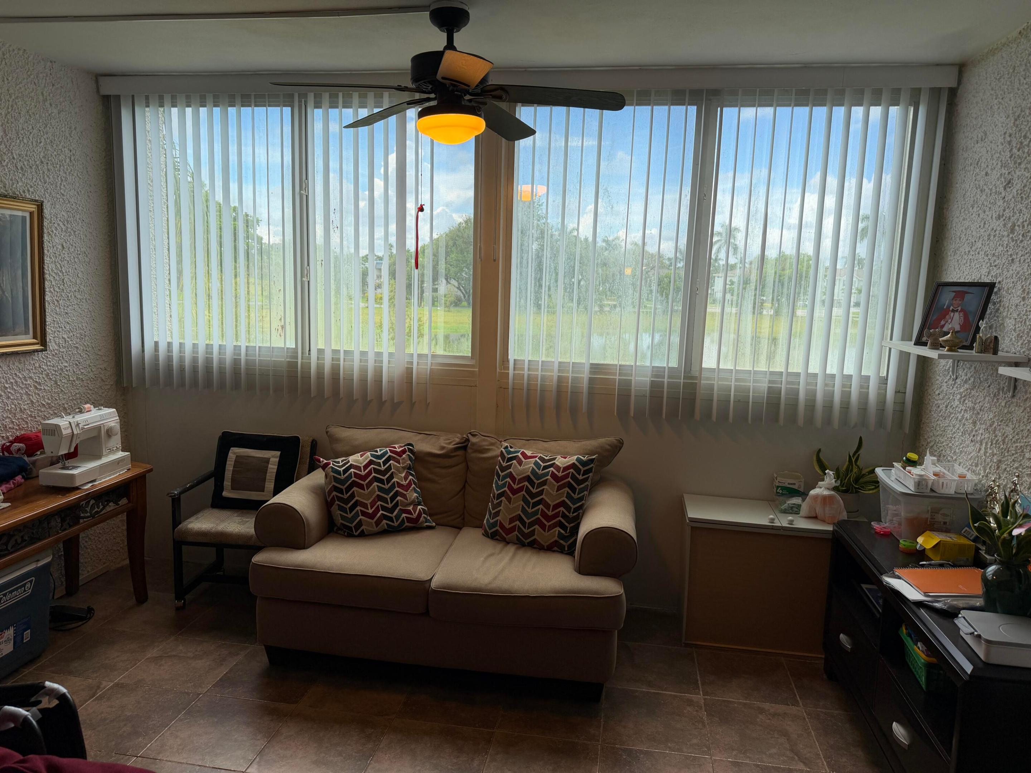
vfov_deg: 56.8
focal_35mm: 24
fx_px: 715
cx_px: 516
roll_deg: -0.5
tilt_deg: -7.9
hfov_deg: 71.6
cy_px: 386
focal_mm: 6.76
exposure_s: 1/163
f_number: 1.78
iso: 64
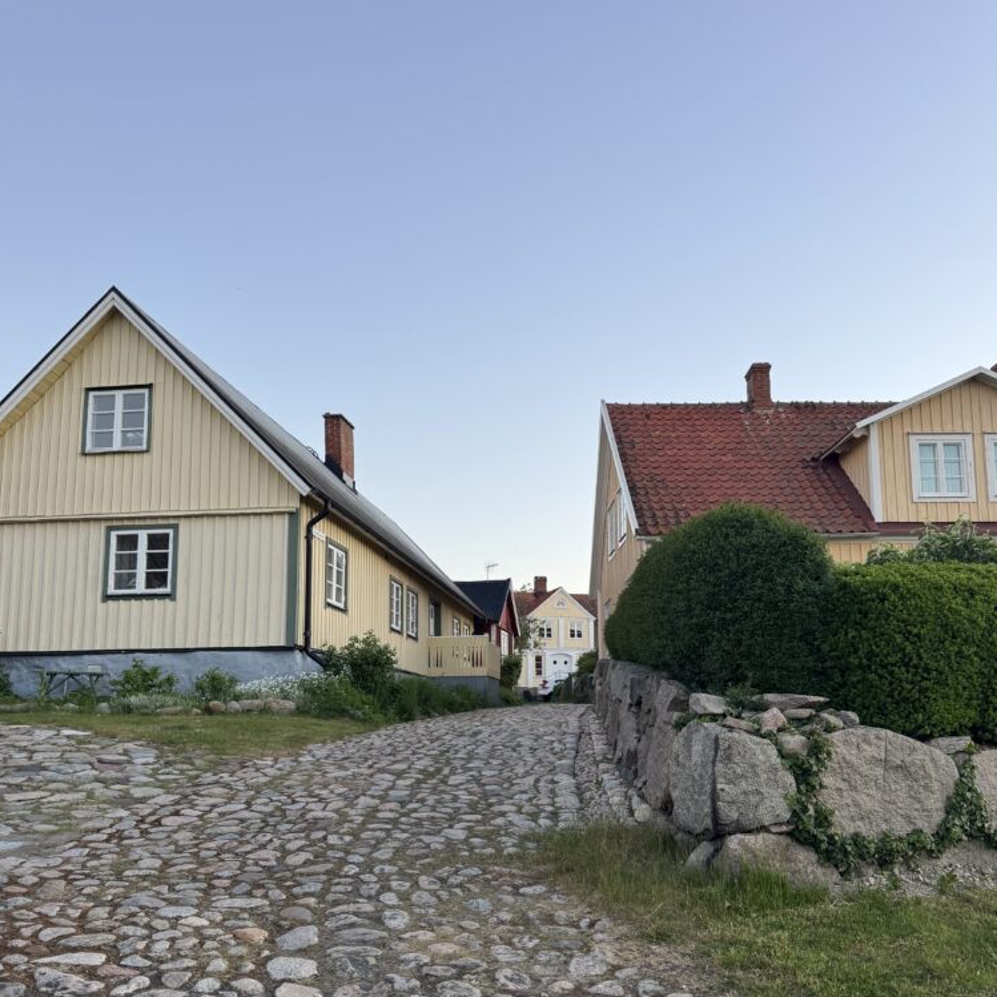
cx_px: 503
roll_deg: +1.2
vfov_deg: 55.2
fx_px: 945
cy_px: 595
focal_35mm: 29
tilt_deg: +7.8
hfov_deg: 55.6
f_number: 1.78
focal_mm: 6.76
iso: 100
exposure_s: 1/121
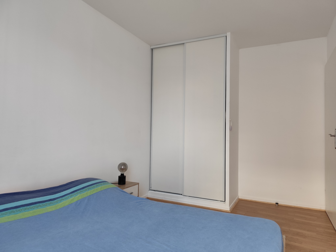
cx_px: 168
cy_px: 126
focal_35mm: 23
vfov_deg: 58.9
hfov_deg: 73.9
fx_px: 223
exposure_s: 1/100
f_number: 1.65
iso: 1000
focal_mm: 6.14
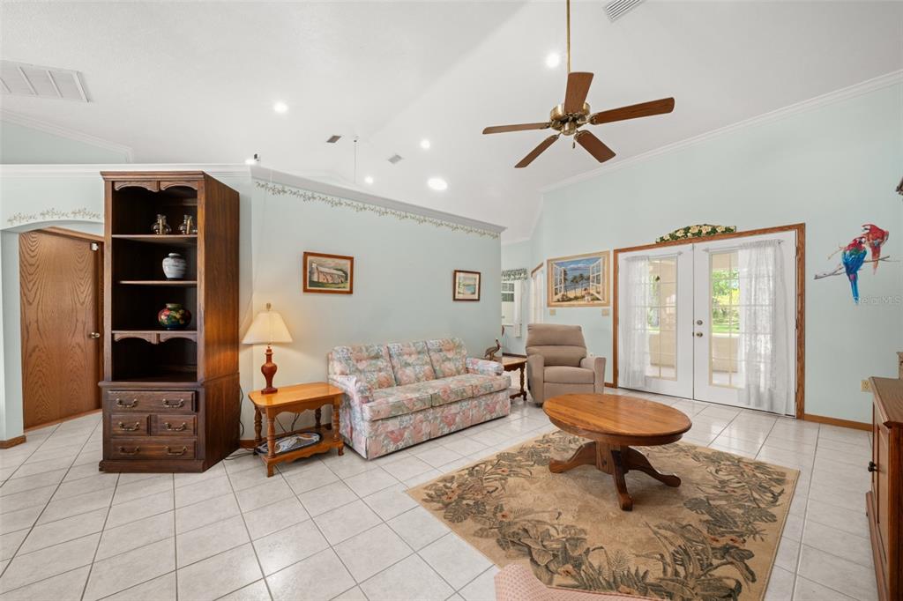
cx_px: 452
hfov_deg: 108.3
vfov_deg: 85.4
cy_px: 300
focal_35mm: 13
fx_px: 326
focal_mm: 13
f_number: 11
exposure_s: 1/2
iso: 400
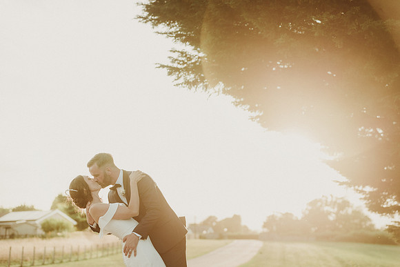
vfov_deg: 21.3
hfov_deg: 31.5
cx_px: 201
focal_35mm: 64
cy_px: 143
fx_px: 708
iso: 100
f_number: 2.2
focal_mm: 58
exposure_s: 1/320
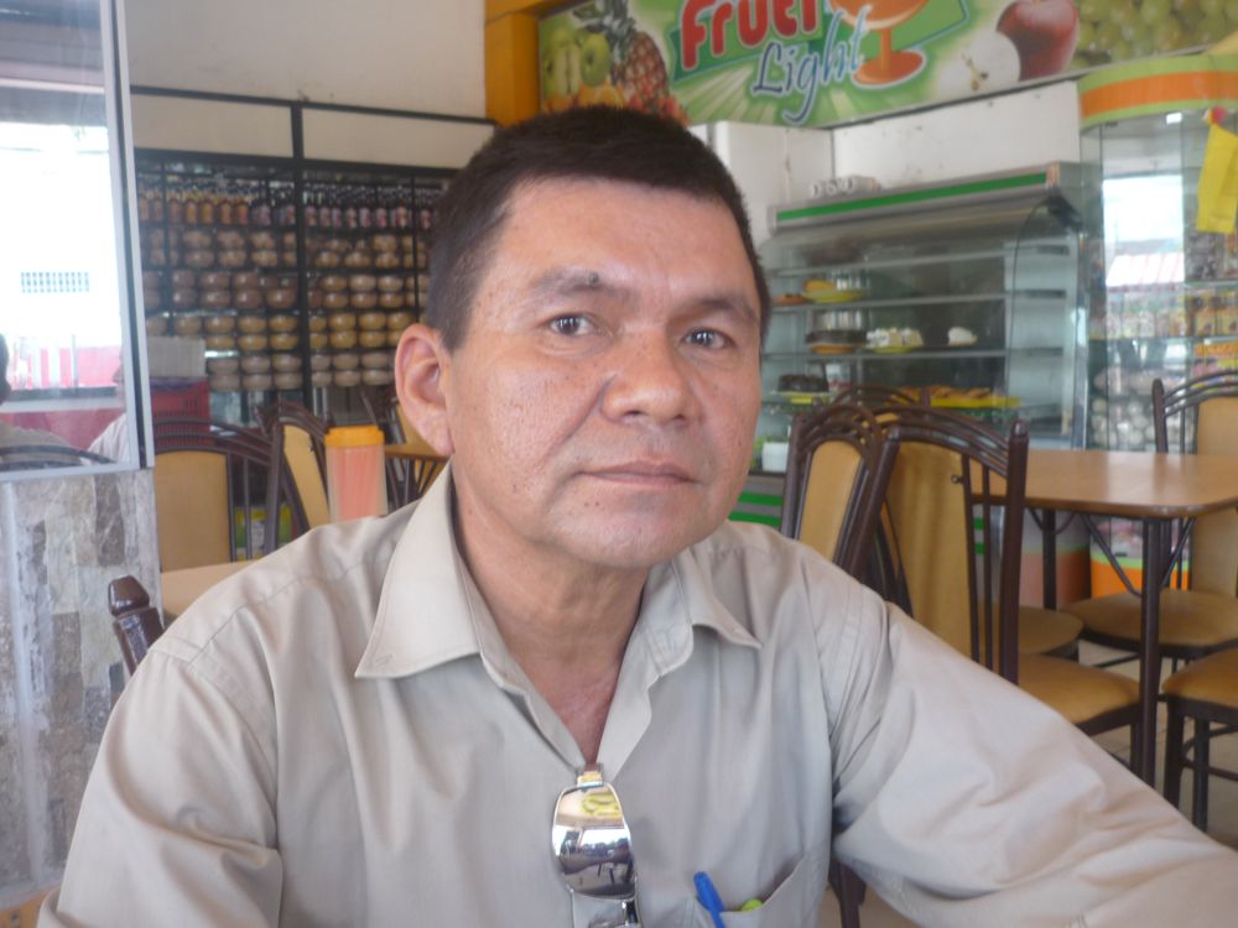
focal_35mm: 33
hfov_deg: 55.4
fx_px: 1180
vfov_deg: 42.9
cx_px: 619
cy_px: 464
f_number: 2.8
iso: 100
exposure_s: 1/40
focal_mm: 5.5
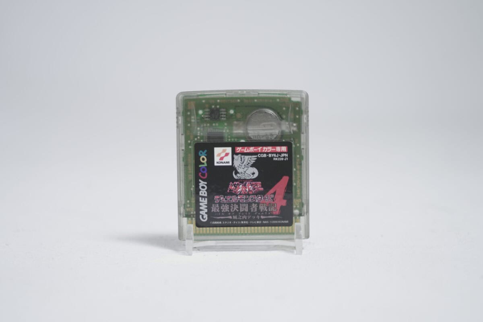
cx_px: 242
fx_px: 939
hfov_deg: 28.8
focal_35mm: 70
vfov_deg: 19.5
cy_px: 161
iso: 100
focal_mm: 70
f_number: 5.6
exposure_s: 1/5
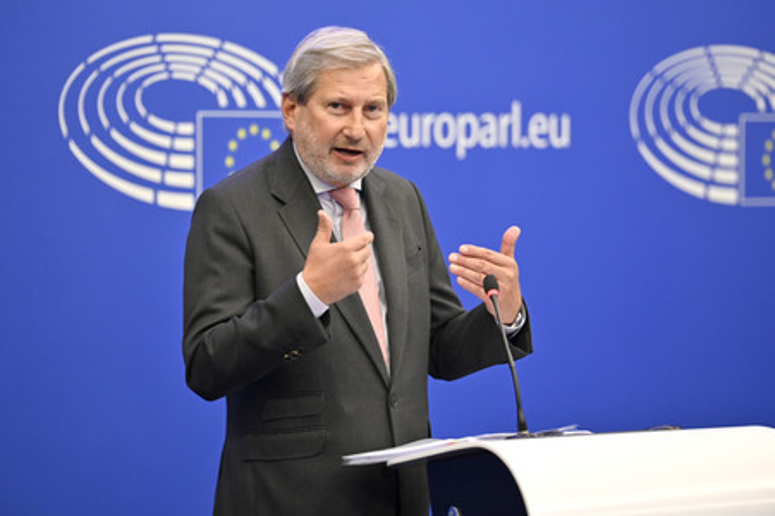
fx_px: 3549
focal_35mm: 165
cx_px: 388
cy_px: 258
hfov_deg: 12.5
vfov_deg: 8.3
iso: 2000
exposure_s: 1/320
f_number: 2.8
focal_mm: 165
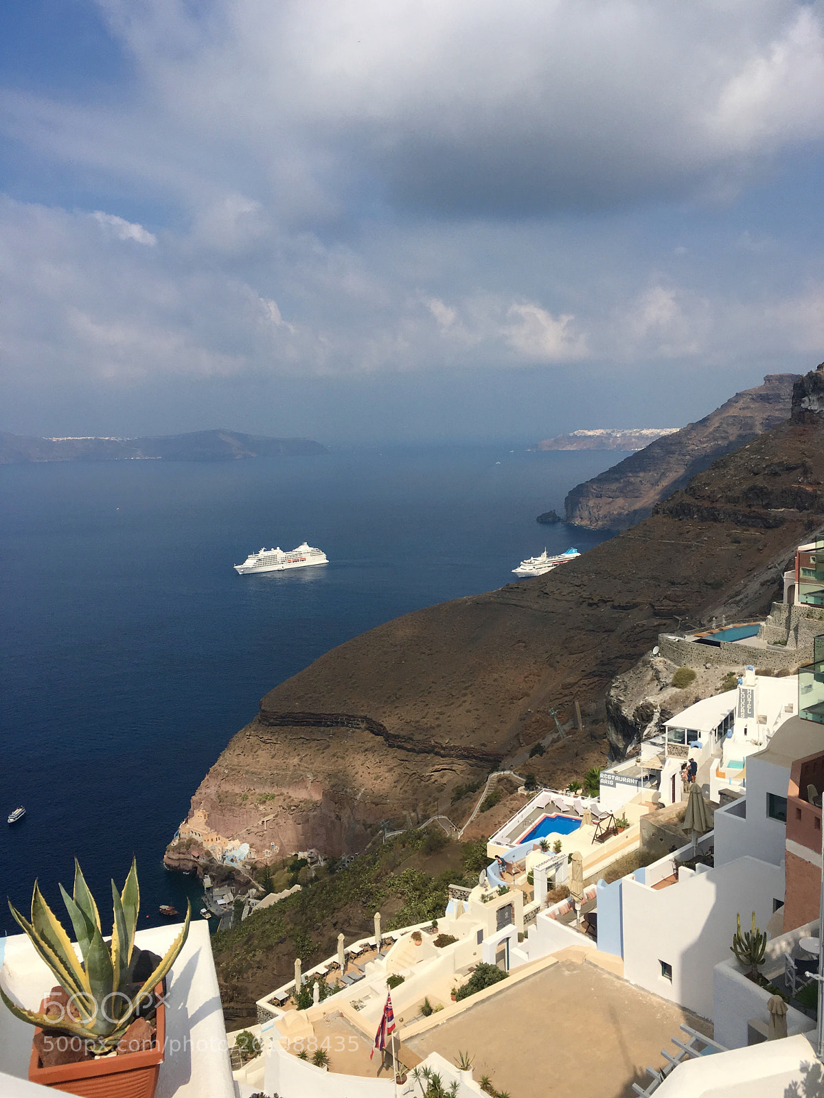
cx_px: 412
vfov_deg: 61.7
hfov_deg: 48.2
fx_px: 920
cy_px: 549
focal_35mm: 29
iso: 25
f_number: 2.2
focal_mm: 4.15
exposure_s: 1/2849
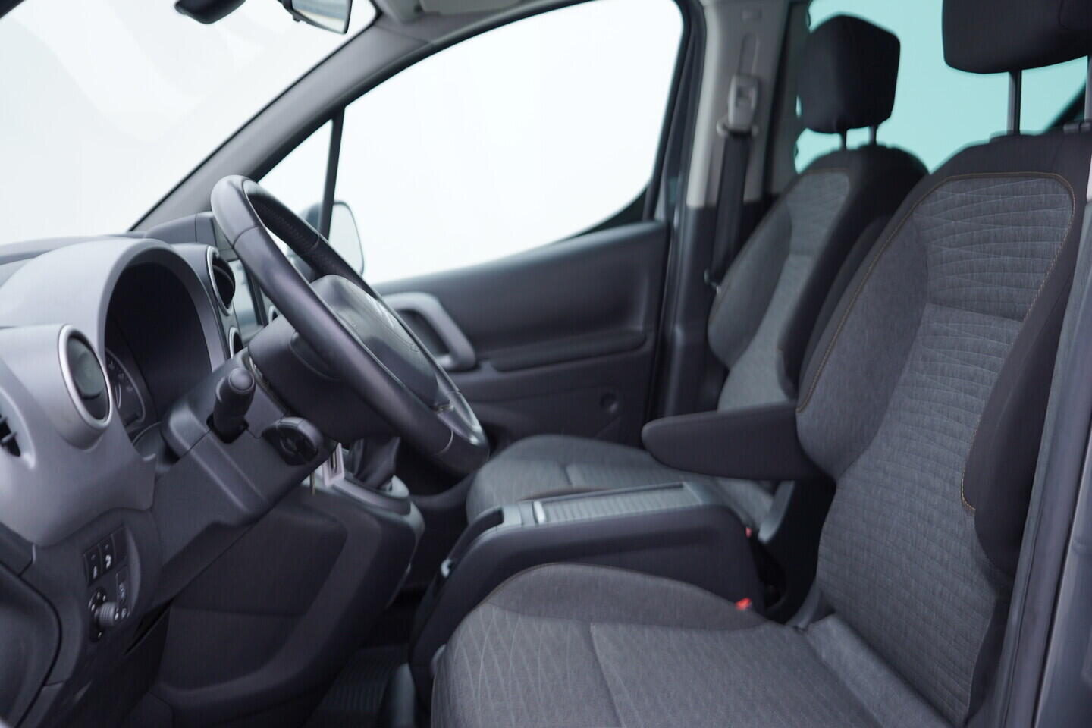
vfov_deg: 36.9
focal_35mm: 36
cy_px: 364
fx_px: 1092
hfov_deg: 53.1
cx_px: 546
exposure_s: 1/40
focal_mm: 24
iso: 125
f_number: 3.2
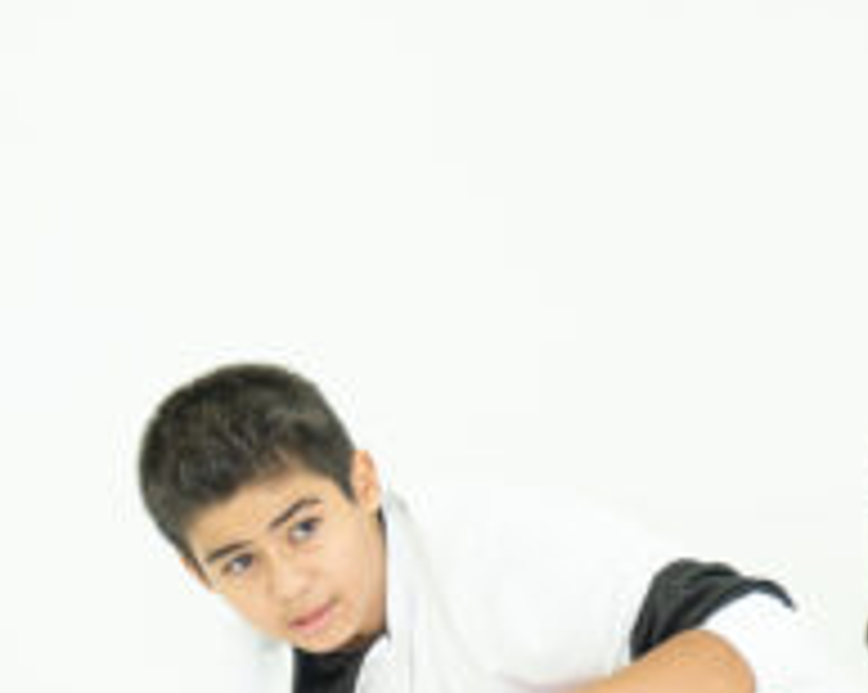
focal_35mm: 172
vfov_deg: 9.0
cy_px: 522
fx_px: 4414
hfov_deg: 10.5
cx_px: 1619
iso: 640
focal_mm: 46
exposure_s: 1/250
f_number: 2.8
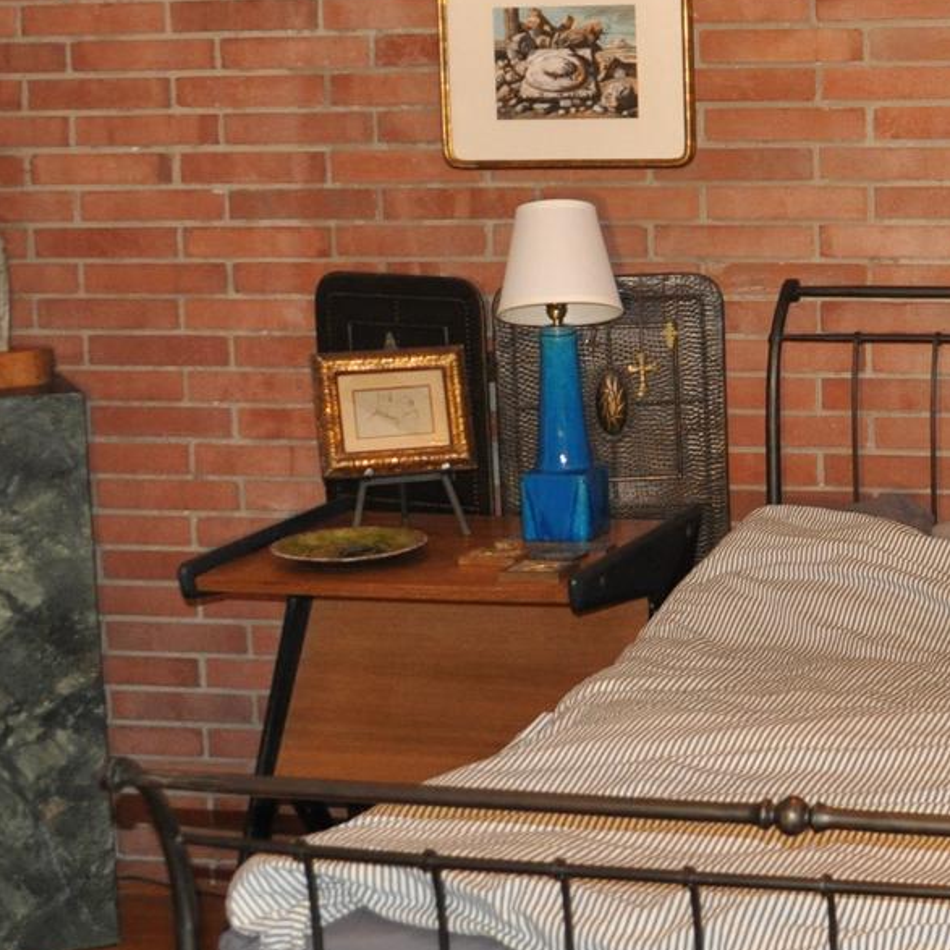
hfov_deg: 20.9
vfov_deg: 21.7
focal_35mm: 80
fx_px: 2484
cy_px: 482
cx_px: 971
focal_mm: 18
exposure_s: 1/60
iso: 800
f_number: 3.5
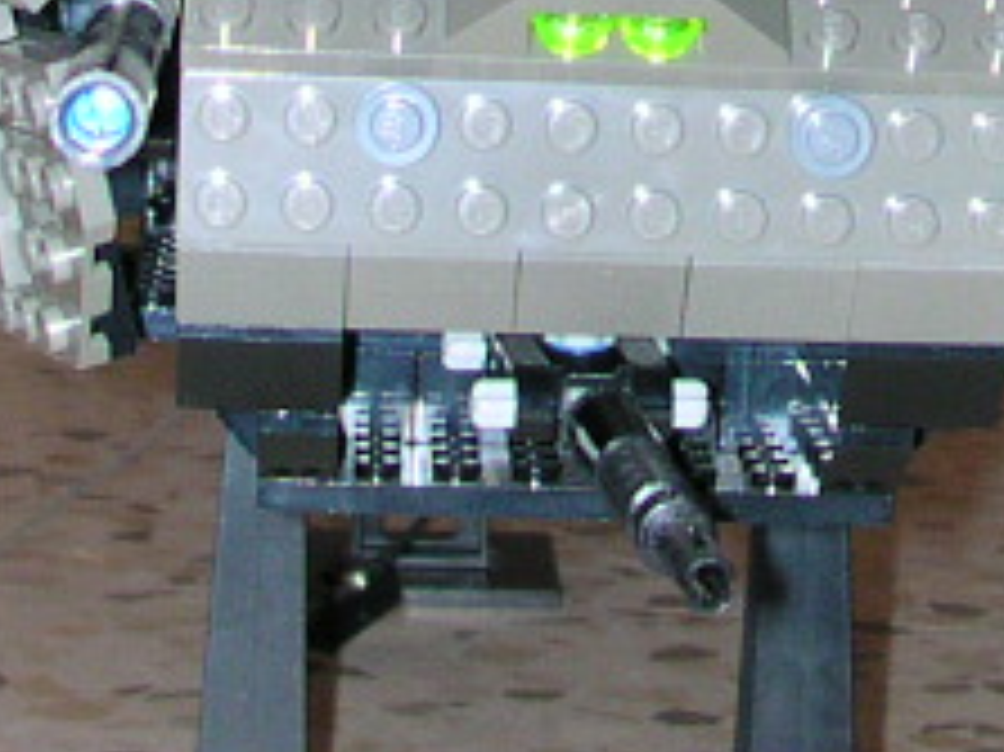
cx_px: 824
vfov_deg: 8.5
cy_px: -378
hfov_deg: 11.6
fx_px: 4928
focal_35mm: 170
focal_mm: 5.6
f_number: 2.7
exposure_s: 1/60
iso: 100
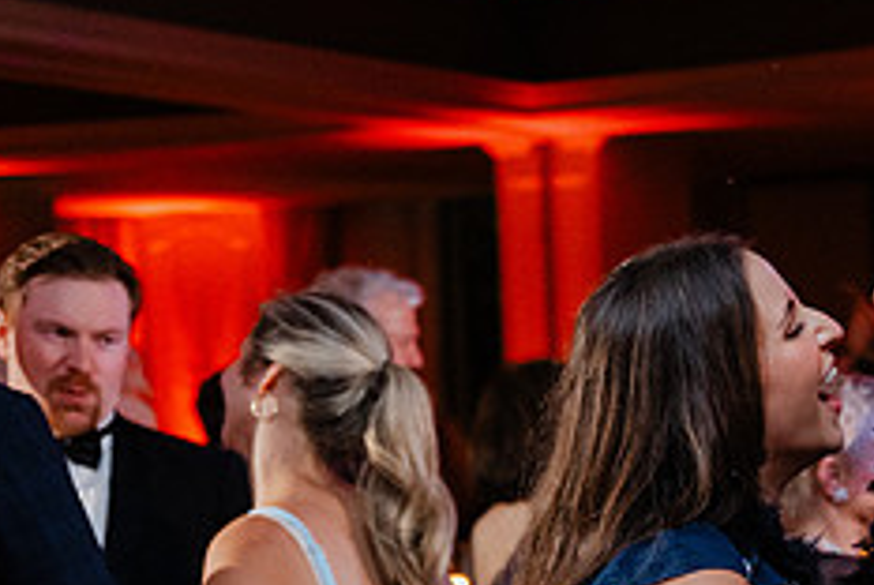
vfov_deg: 12.7
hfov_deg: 18.5
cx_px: 885
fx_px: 2601
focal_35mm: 107
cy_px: 609
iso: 2000
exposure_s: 1/125
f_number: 2.8
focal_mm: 43
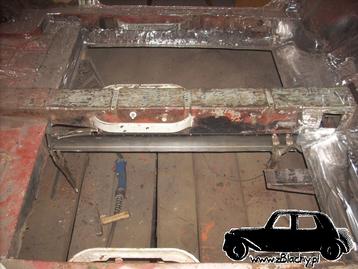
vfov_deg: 38.7
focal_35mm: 37
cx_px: 179
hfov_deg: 50.1
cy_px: 134
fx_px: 383
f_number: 2.8
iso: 200
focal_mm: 6.2
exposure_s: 1/60
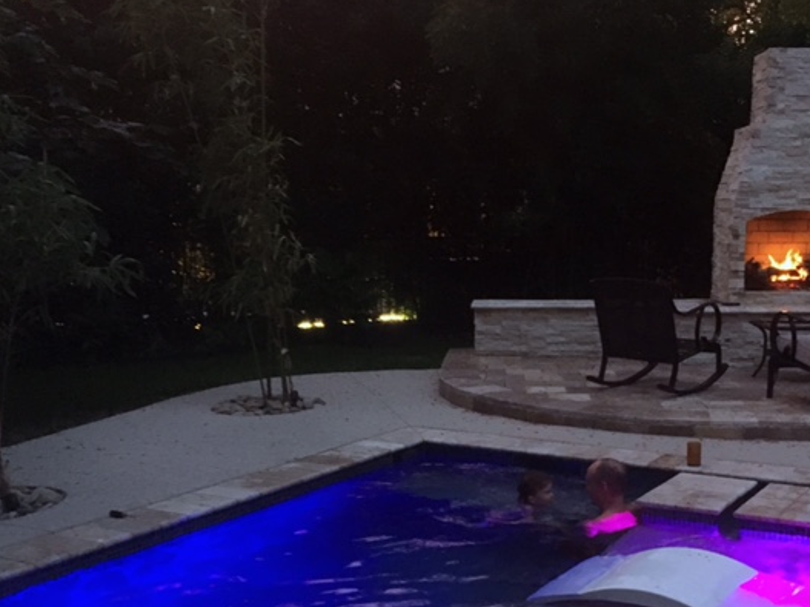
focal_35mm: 44
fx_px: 1029
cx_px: 587
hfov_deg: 41.9
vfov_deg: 32.3
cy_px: 455
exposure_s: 1/15
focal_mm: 4.15
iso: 250
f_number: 2.2
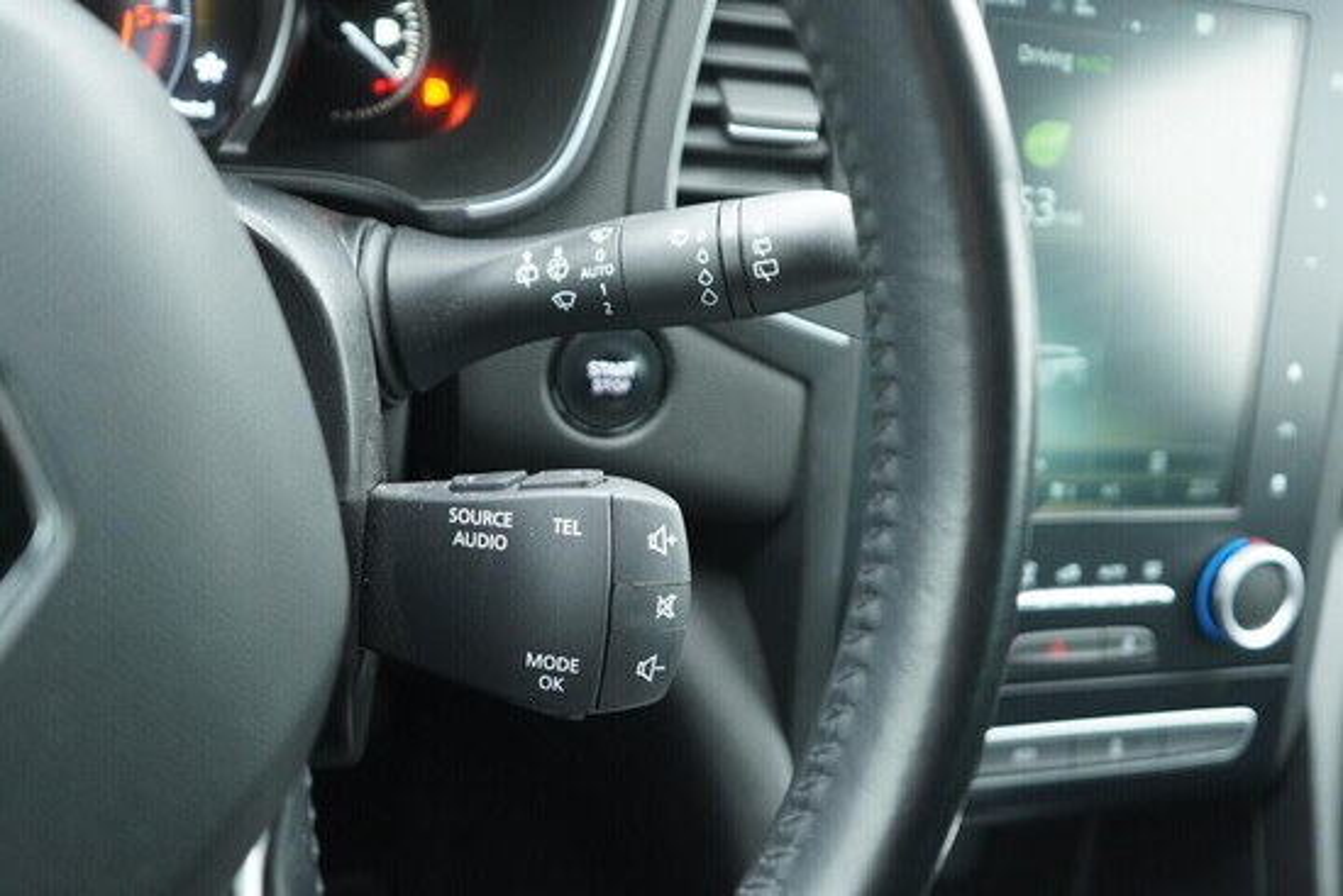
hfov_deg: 53.1
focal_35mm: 36
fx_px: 1343
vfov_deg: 36.9
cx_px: 672
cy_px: 448
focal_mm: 24
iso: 800
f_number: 2.8
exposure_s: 1/40
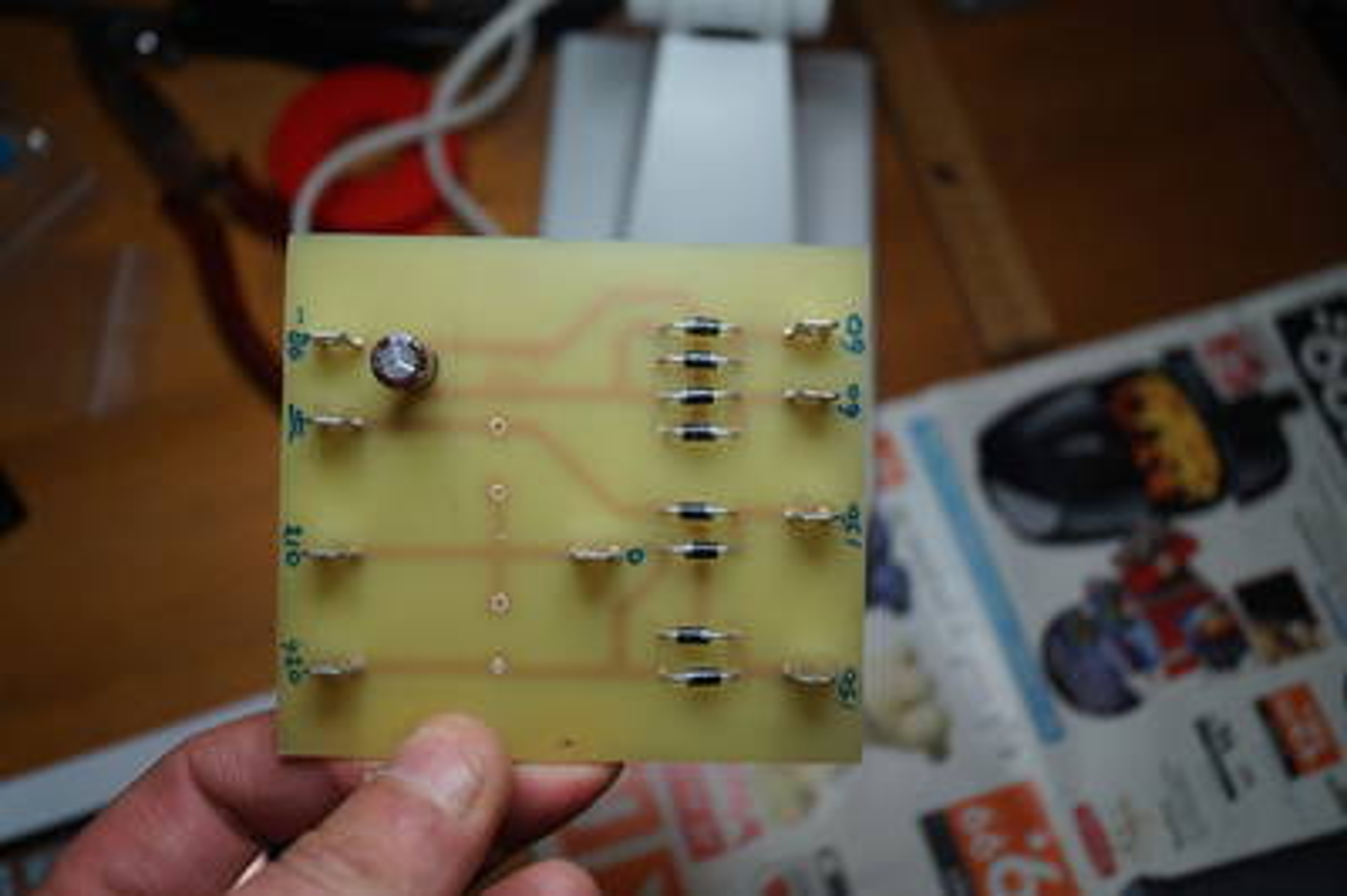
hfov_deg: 53.2
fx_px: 1346
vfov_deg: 36.8
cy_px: 448
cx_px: 674
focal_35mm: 36
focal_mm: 24
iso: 400
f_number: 4
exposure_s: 1/160
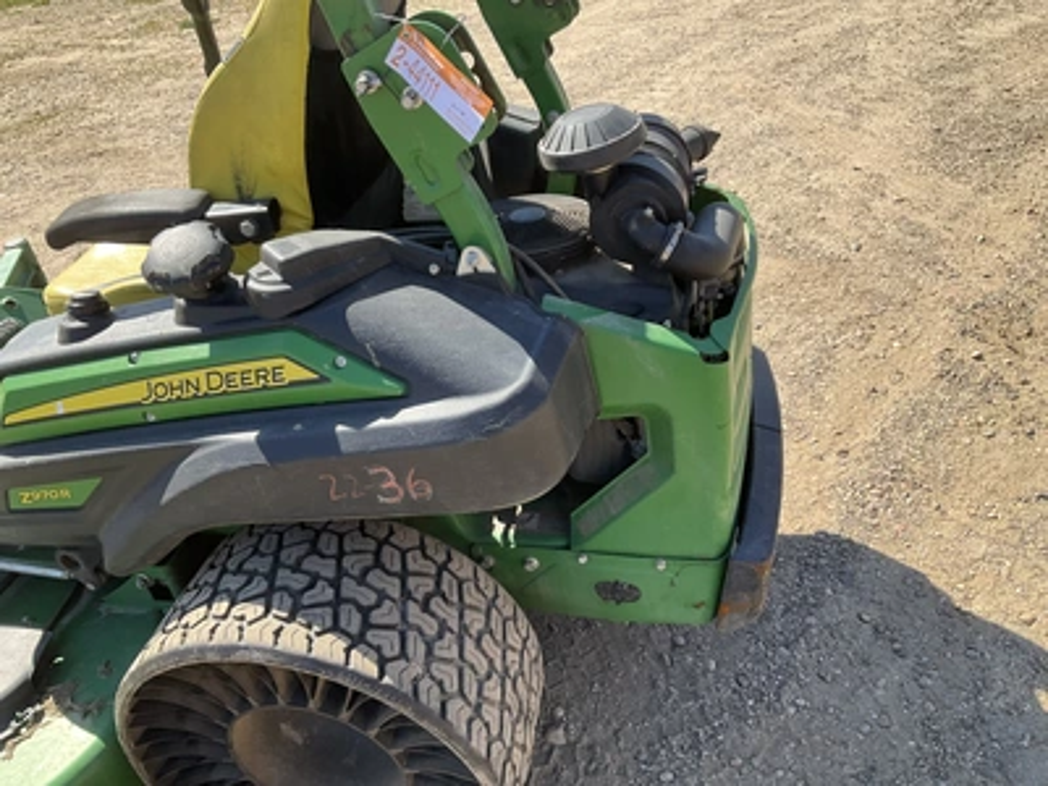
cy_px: 393
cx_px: 524
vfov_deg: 48.2
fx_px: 878
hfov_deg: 61.7
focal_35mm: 29
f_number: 1.8
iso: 25
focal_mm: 3
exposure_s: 1/473
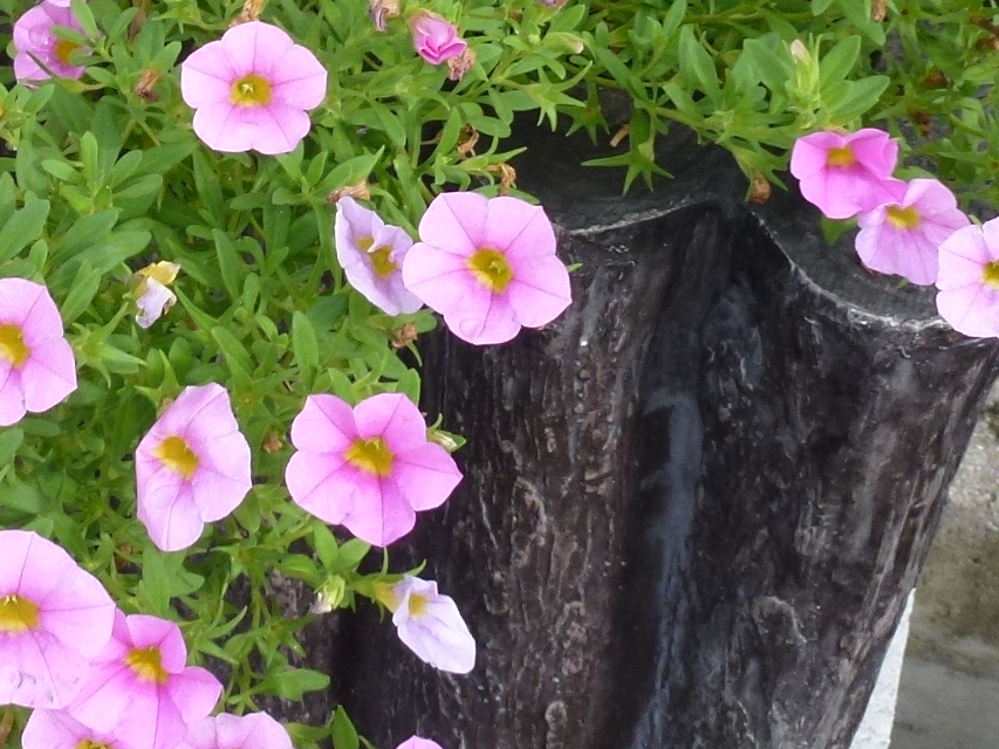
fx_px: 2078
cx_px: 191
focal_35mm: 72
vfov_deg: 20.1
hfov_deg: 26.5
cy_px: 110
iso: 100
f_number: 4
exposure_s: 1/160
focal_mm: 4.3
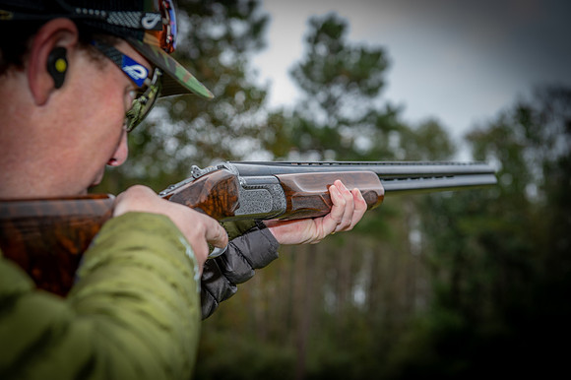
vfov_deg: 21.9
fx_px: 983
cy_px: 190
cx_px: 286
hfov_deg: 32.4
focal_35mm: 62
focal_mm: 62
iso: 320
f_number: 5
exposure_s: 1/250
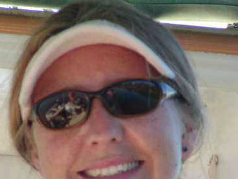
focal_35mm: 325
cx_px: 114
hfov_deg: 6.1
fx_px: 2236
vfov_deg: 4.6
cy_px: 142
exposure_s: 1/258
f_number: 3.9
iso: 50
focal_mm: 28.7
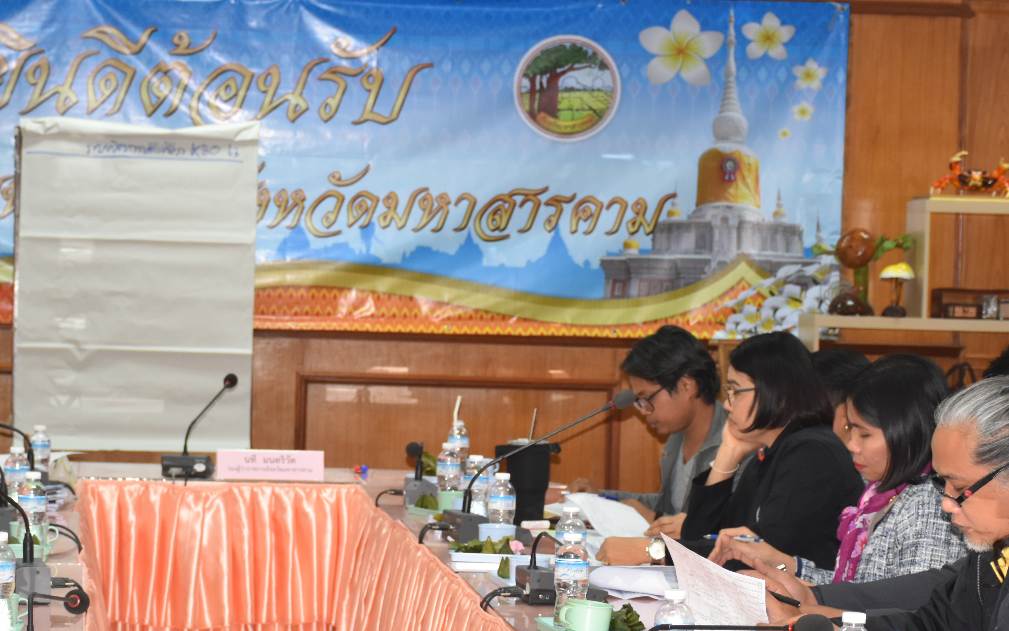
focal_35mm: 112
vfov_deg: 11.7
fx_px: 3075
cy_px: 360
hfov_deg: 18.6
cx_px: 431
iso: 800
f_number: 5
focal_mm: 45
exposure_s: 1/100
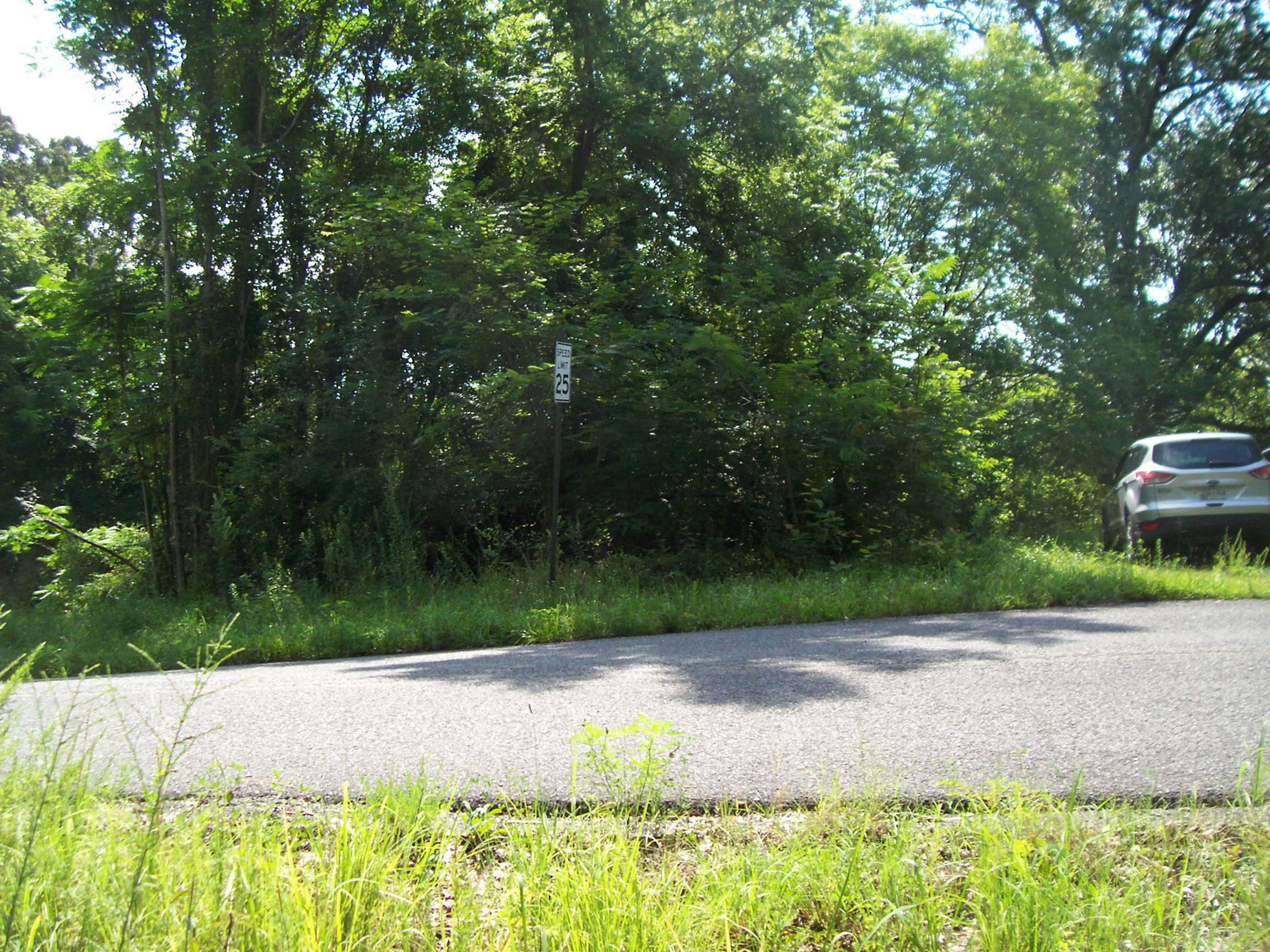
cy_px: 476
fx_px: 1247
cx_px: 635
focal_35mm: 34
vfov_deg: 41.8
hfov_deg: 54.0
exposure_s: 1/399
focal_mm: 5.6
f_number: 2.7
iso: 80
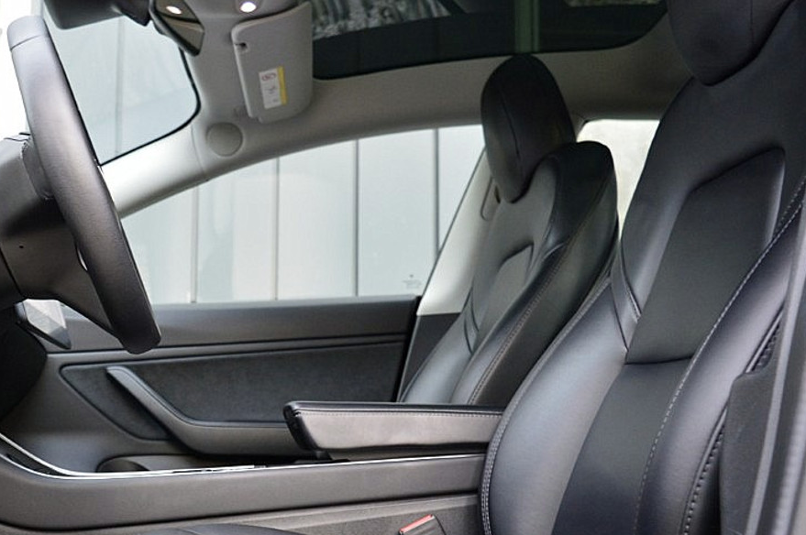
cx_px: 170
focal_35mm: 43
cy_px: 389
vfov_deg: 30.7
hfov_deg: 43.5
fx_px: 962
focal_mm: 18
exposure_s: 1/60
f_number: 4
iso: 800
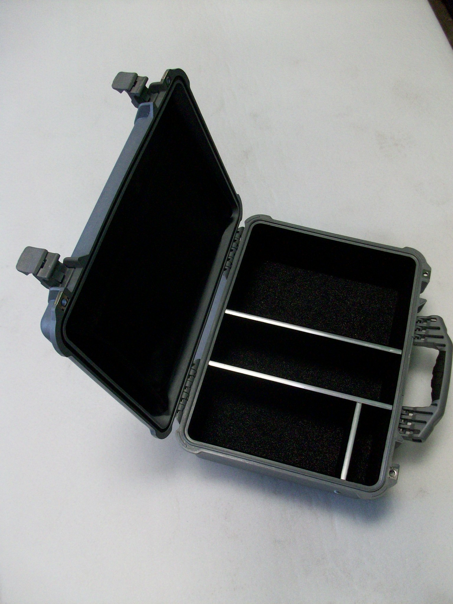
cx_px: 226
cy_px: 302
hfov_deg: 41.8
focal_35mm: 34
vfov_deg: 54.0
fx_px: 593
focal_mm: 5.7
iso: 160
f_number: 2.8
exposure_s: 1/96.1
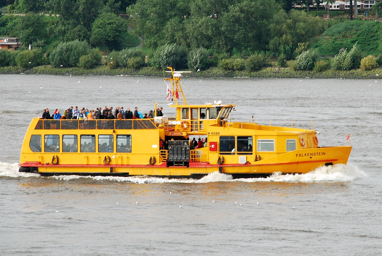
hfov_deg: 10.1
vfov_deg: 6.8
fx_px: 2151
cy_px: 128
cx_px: 191
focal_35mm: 202
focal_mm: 135
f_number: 9
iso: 200
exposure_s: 1/125
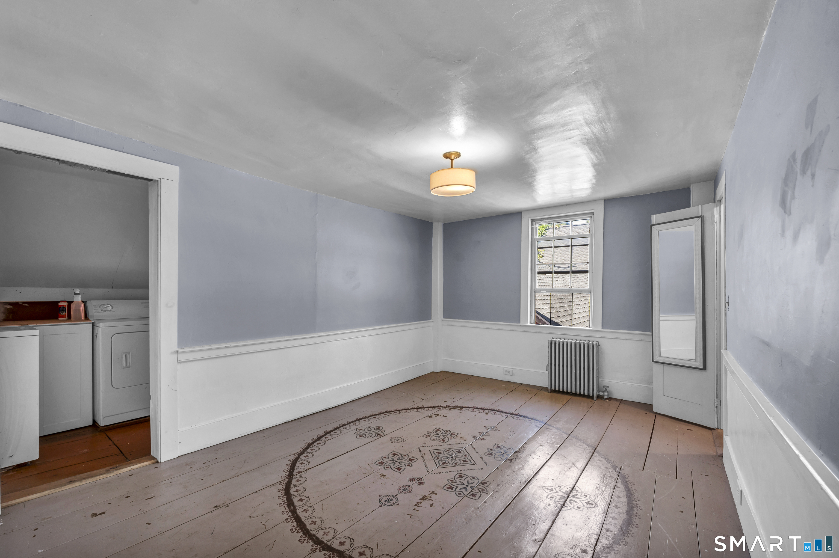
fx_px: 326
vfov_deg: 81.1
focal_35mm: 14
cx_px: 420
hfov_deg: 104.3
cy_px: 279
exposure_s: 1/20
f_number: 7.1
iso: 320
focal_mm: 14
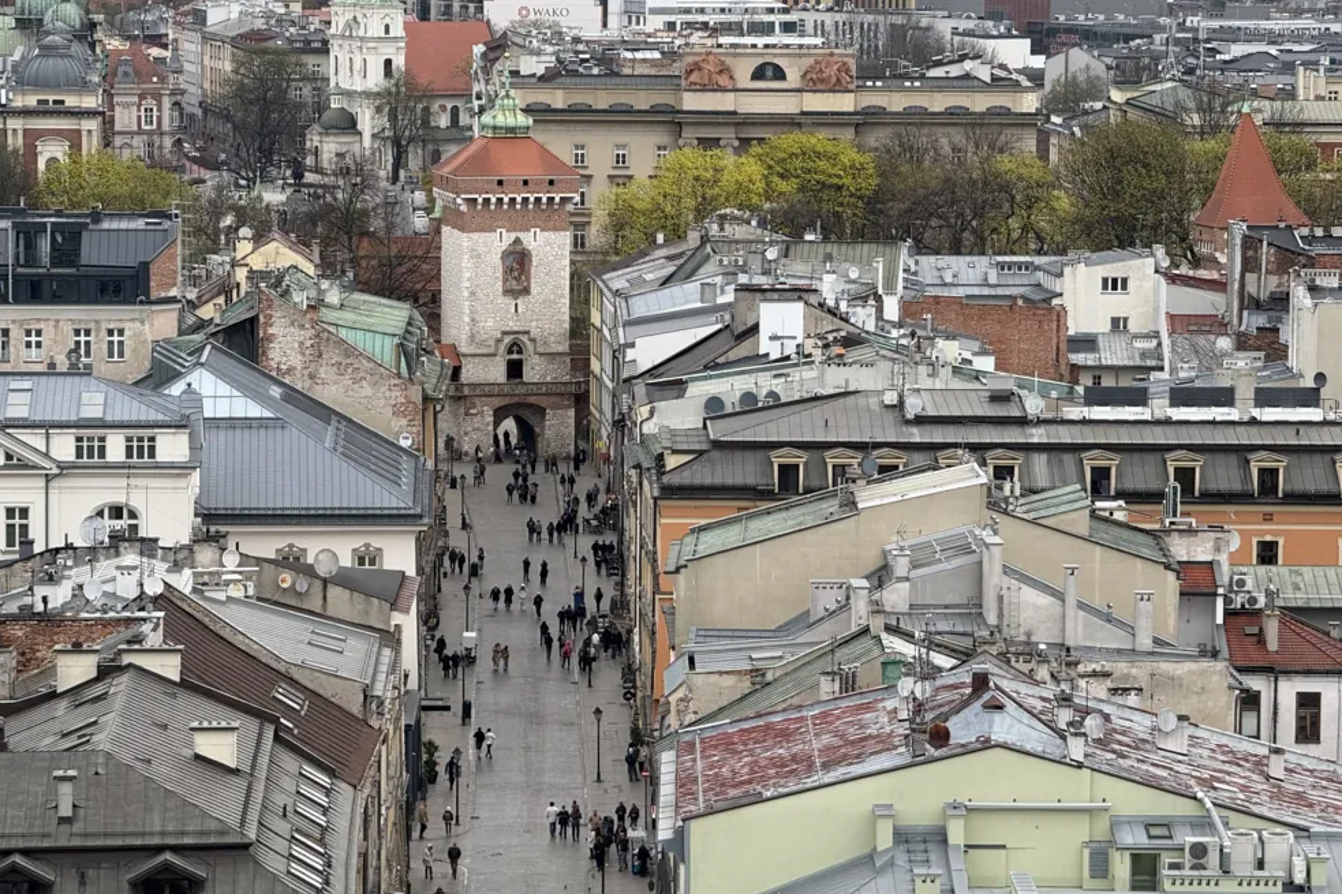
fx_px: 4696
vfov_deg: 10.9
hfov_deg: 16.3
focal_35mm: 126
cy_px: 394
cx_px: 669
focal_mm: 15.66
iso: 50
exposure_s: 1/209
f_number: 2.8
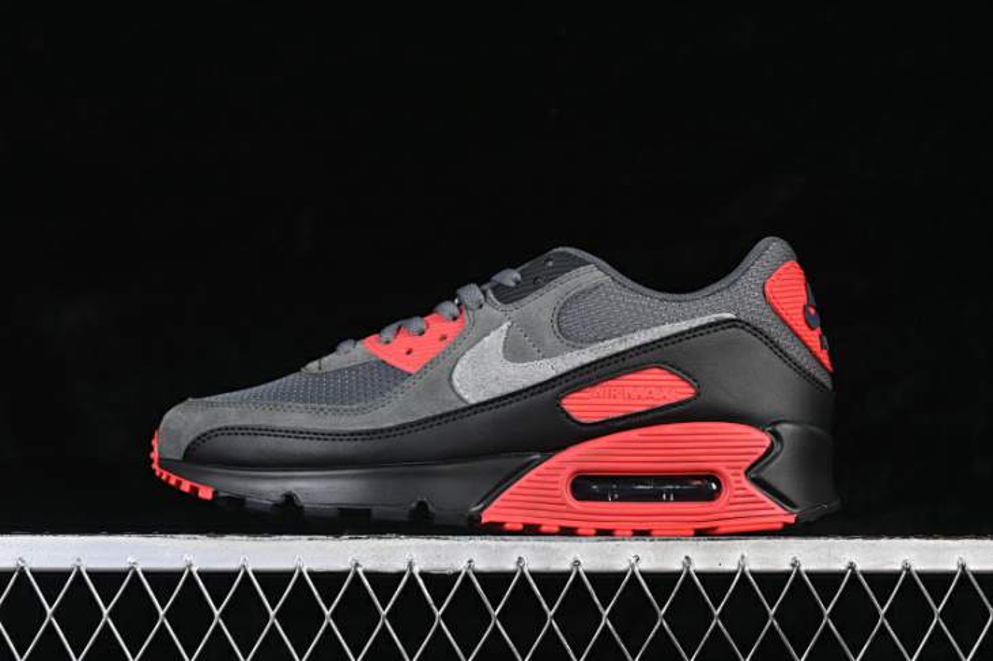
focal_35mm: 75
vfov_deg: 18.2
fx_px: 2068
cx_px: 496
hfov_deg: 27.0
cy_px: 330
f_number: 6.3
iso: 160
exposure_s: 1/60
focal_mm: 50
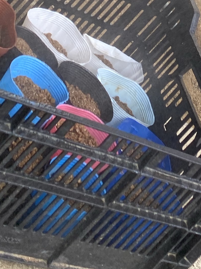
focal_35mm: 99
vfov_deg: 17.0
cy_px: -184
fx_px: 767
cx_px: 271
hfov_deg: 14.3
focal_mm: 4.25
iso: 32
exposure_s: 1/303
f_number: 1.8
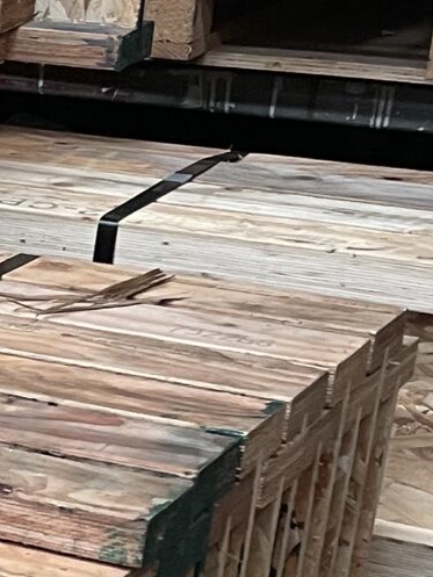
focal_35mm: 134
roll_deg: +1.9
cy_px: 642
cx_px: -651
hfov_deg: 9.6
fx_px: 2234
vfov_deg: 14.4
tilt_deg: -25.4
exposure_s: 1/50
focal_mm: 4.2
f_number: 1.6
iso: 125
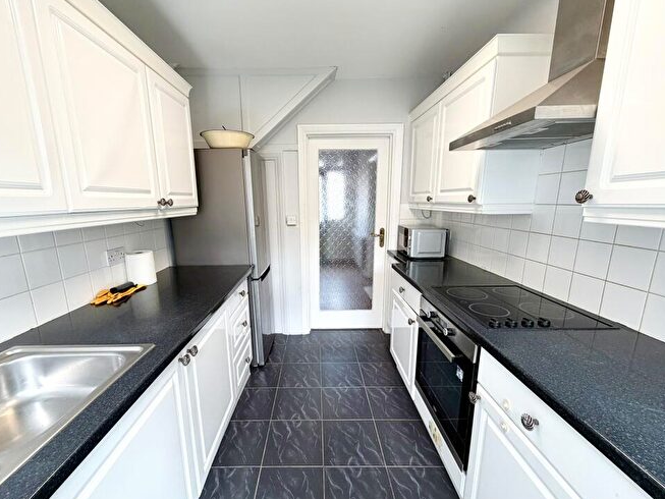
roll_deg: +1.3
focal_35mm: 15
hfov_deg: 98.1
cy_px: 259
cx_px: 317
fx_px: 288
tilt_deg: -11.1
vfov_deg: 81.7
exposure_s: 1/121
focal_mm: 2.22
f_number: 2.2
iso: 125
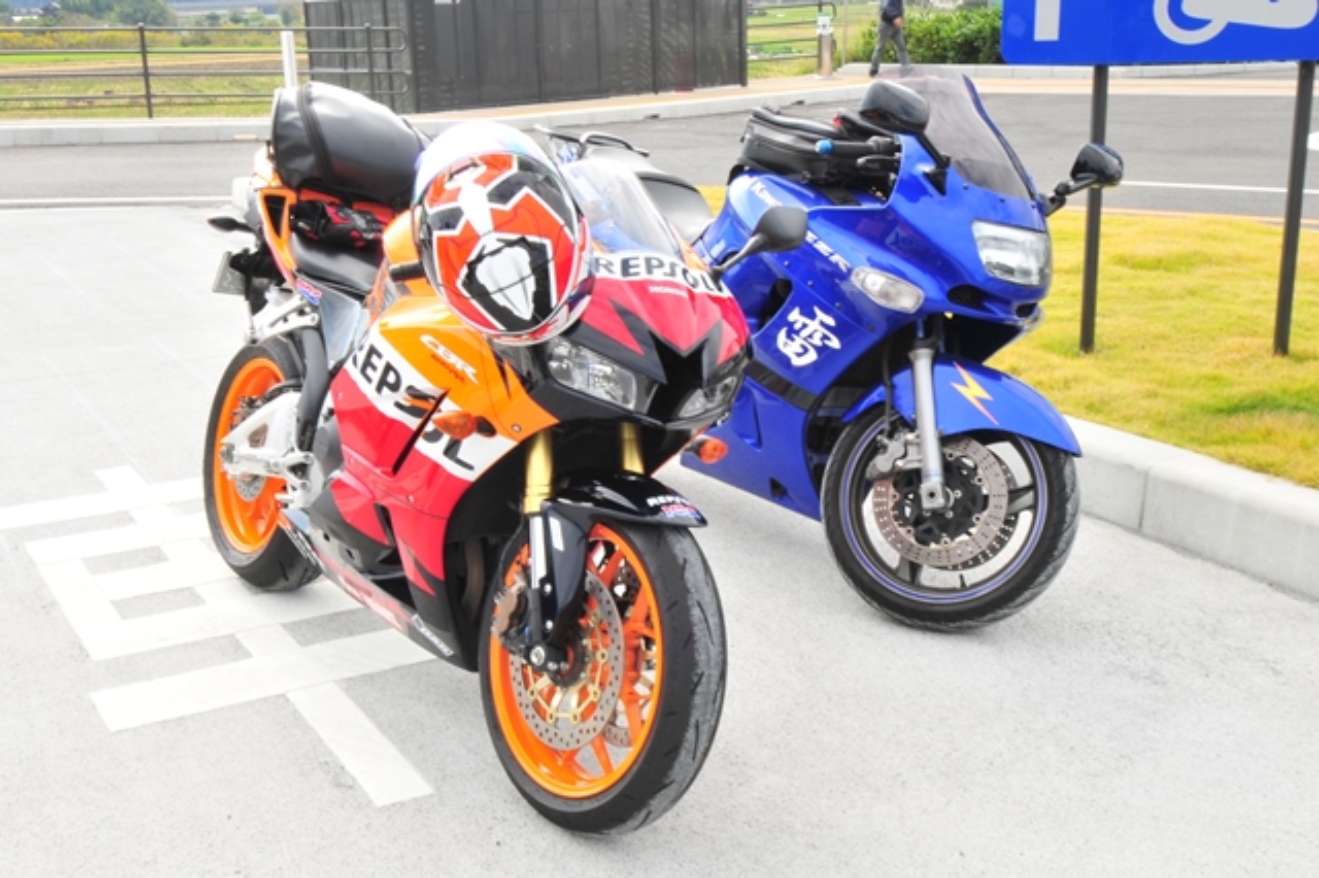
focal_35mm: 33
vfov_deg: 39.9
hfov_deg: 57.2
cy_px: 439
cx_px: 660
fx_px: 1208
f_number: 22
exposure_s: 1/20
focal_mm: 22
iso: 200
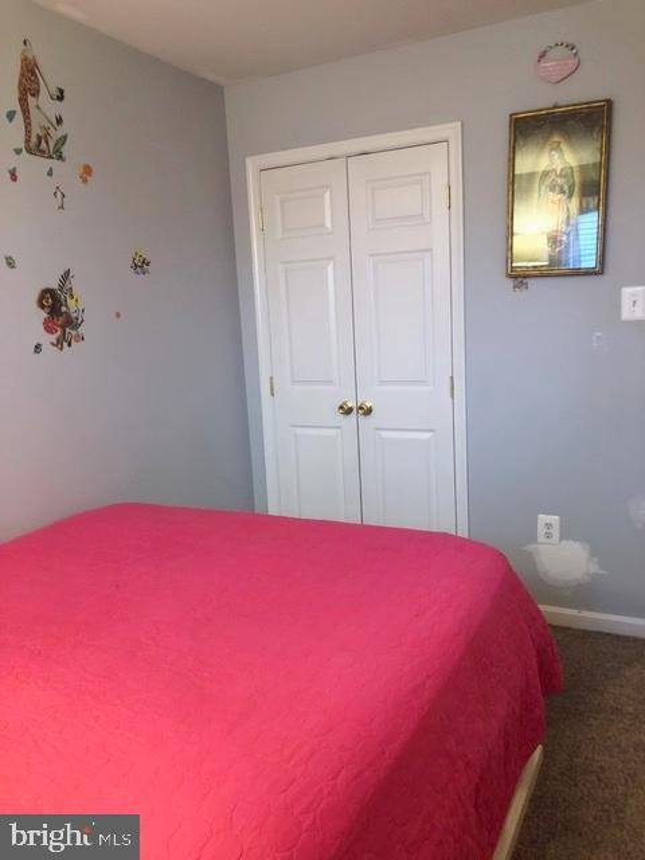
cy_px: 430
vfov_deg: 63.4
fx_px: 696
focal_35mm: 28
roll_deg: +3.3
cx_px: 322
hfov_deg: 49.7
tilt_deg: -8.7
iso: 100
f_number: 1.8
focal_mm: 4
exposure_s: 1/9
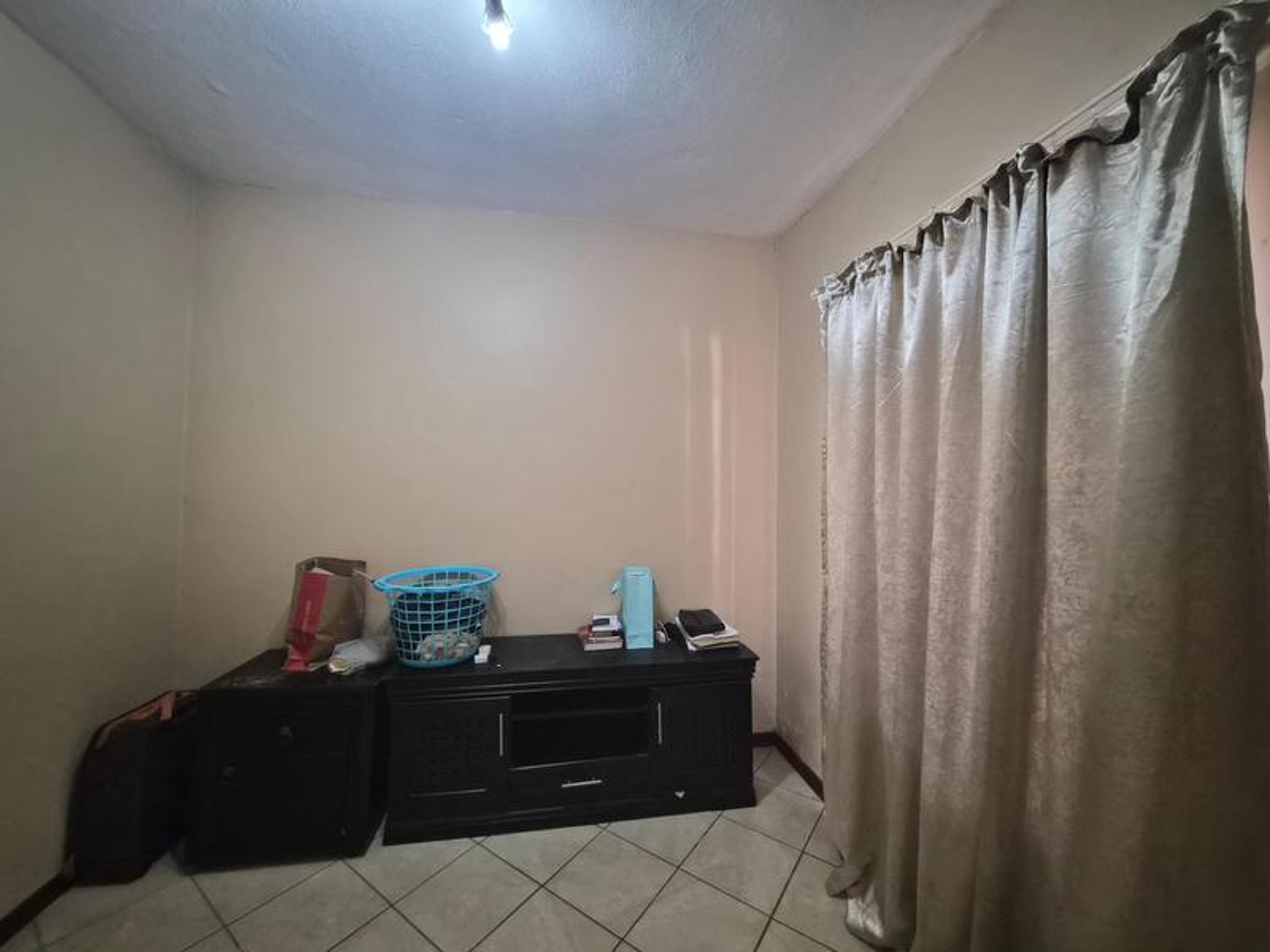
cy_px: 476
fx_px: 477
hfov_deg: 106.2
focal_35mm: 13
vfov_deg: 89.9
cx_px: 635
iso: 640
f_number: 2.2
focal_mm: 1.7
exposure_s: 1/50
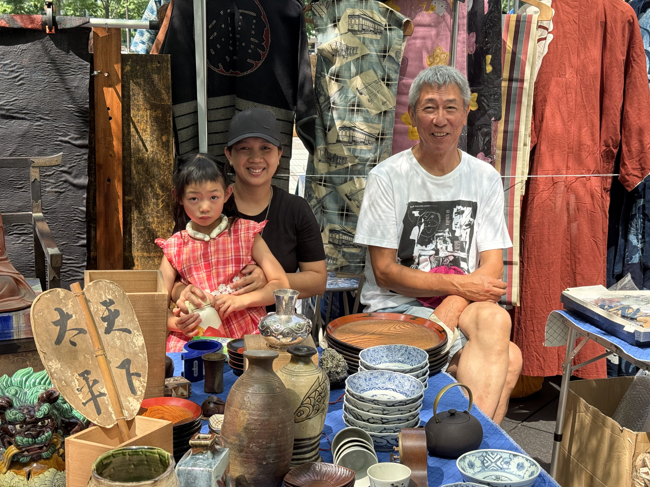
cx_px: 325
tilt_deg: -11.2
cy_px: 244
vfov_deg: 30.3
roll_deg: -1.2
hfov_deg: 39.7
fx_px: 901
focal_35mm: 48
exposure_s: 1/719
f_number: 1.78
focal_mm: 6.76
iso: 64
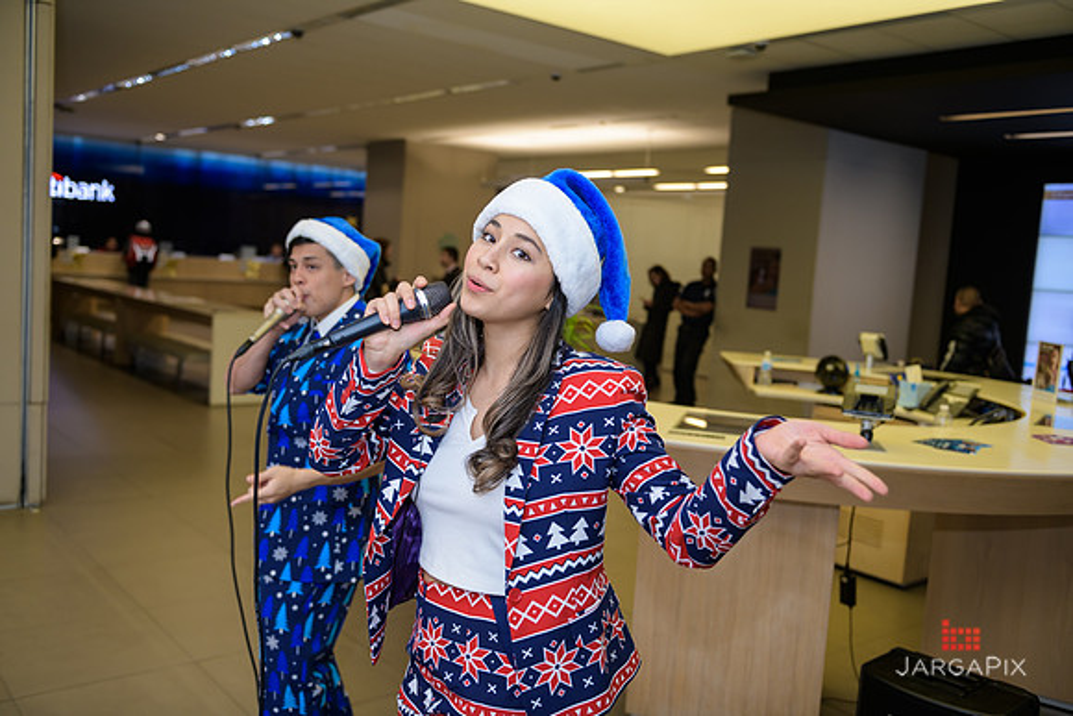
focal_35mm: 32
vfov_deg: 41.1
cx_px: 536
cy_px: 358
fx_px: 954
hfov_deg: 58.7
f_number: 3.2
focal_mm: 32
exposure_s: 1/125
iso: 400
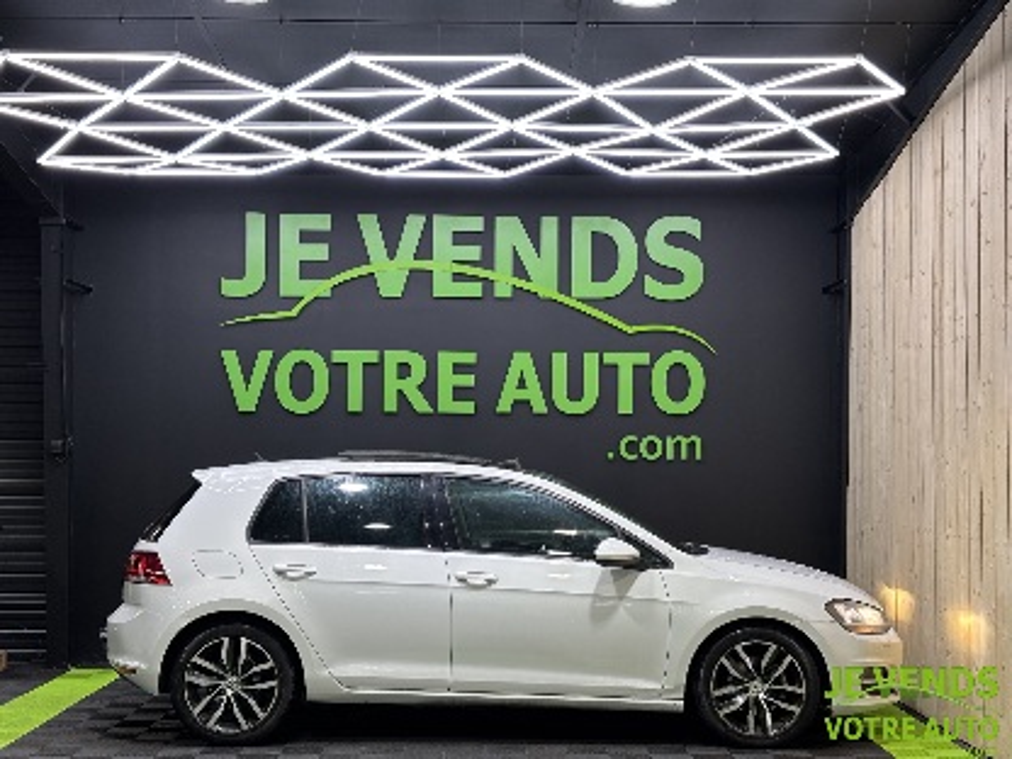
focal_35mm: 52
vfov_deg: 28.0
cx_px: 506
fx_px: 1520
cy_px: 380
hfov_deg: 36.8
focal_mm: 5.96
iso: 50
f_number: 1.6
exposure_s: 1/100
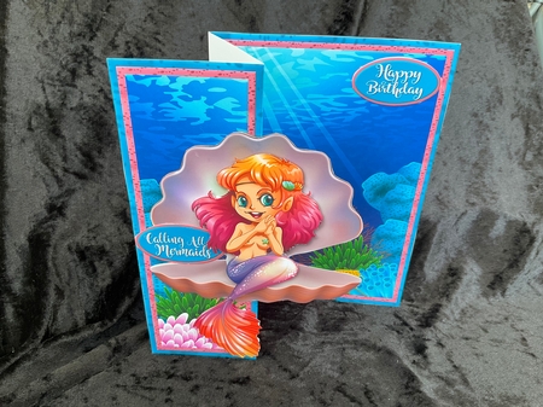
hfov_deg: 61.7
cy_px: 204
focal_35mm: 29
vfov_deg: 48.2
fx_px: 455
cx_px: 272
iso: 32
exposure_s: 1/122
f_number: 1.8
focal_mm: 3
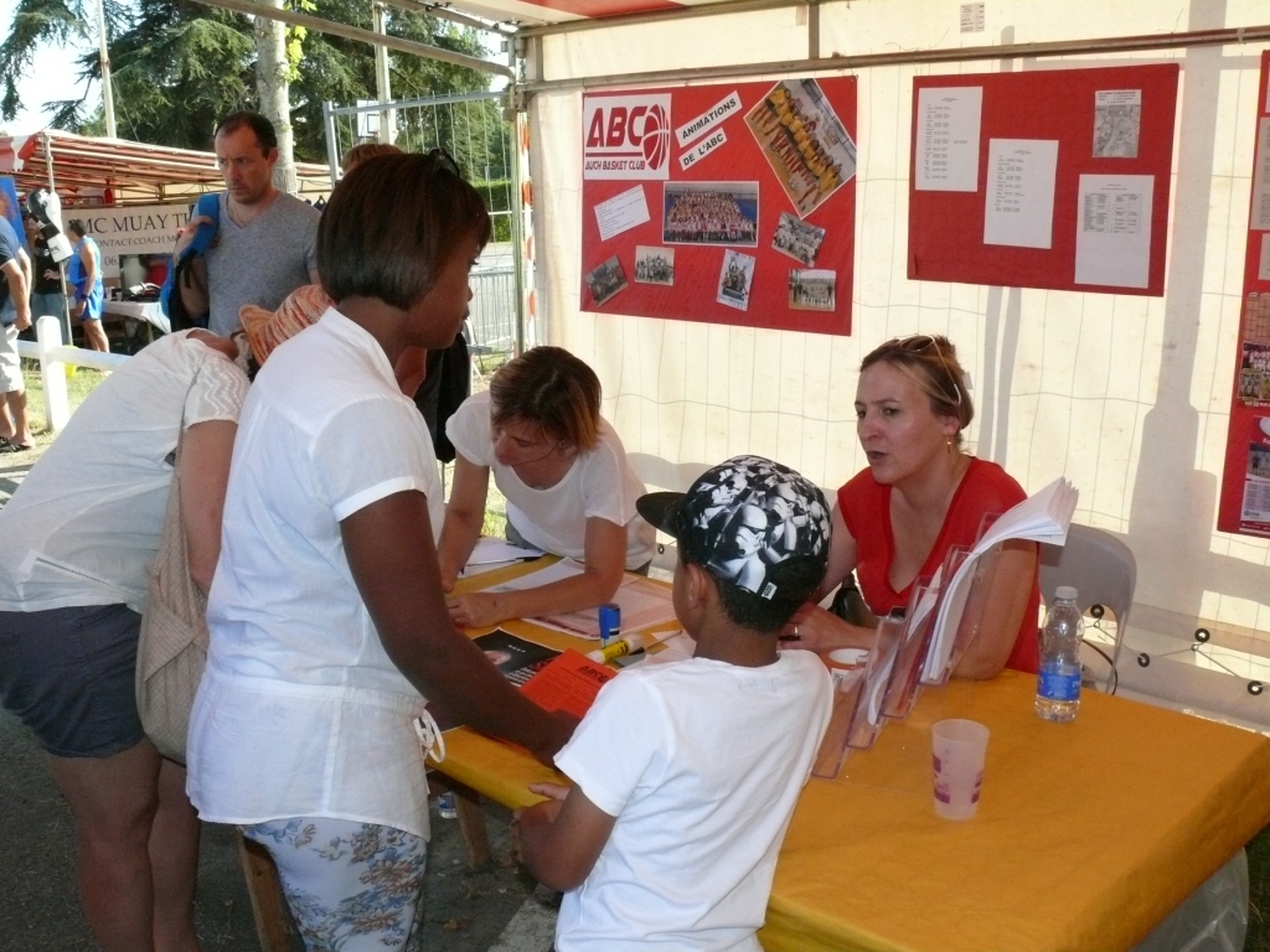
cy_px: 476
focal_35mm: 35
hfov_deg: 52.6
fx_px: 1284
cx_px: 635
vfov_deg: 40.7
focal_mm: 7.4
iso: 400
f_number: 5.6
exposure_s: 1/400
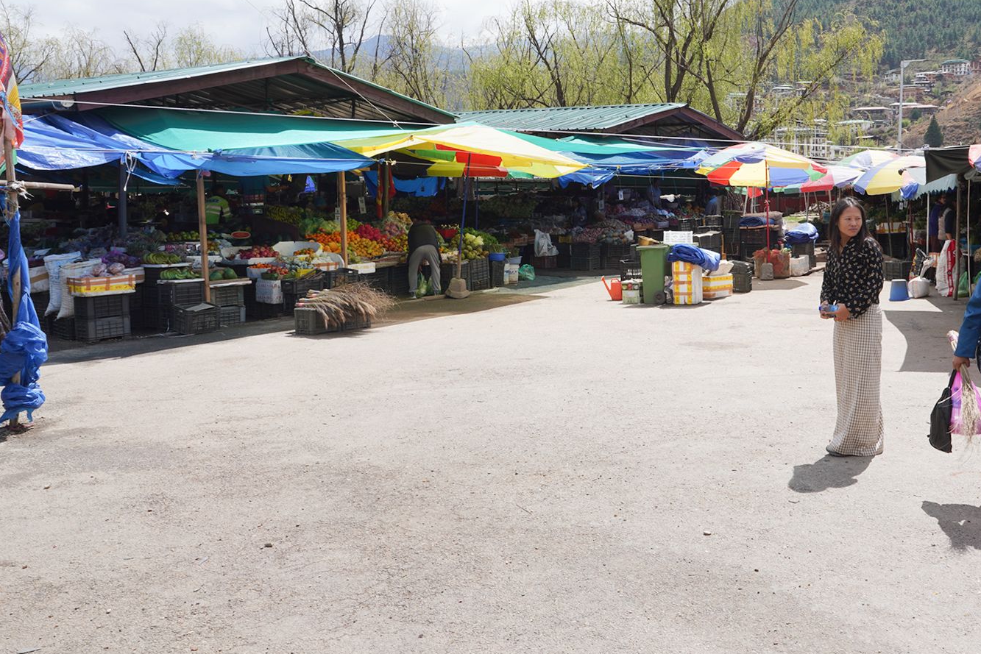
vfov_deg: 36.5
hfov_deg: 52.4
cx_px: 628
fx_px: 981
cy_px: 224
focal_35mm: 36
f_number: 14
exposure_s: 1/100
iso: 100
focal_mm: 24
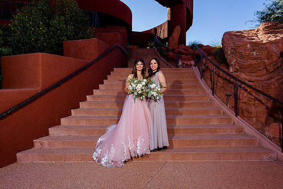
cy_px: 94
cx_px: 142
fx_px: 189
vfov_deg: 53.2
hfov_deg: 73.7
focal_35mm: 24
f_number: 8
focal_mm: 24
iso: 200
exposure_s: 1/160
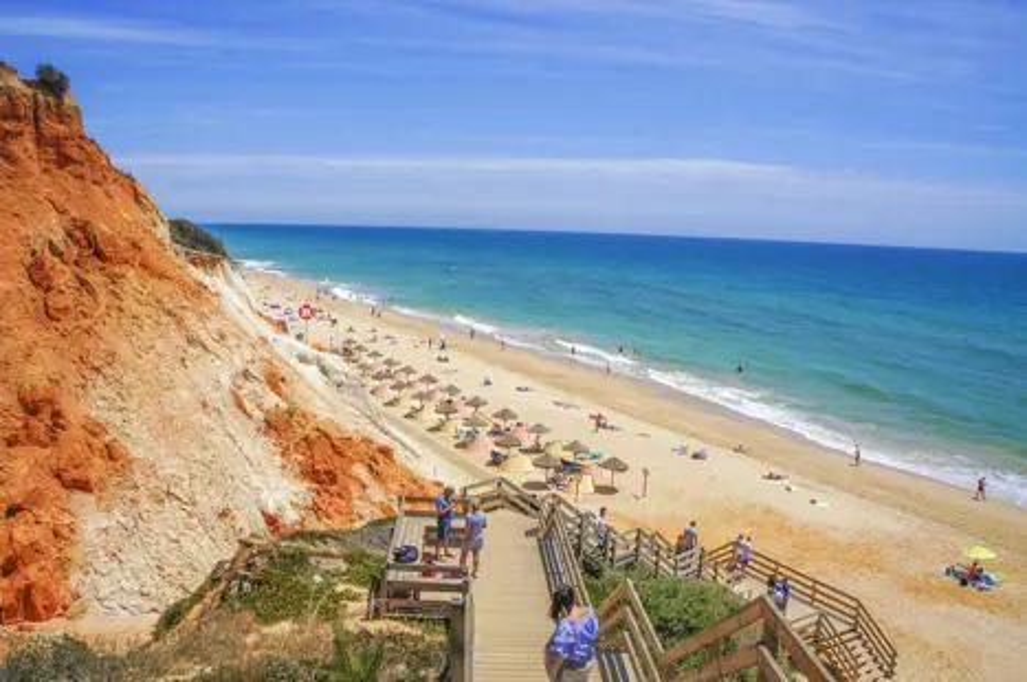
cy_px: 341
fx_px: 769
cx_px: 514
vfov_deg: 47.8
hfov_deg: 67.5
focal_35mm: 27
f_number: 13
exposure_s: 1/250
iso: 100
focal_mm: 18
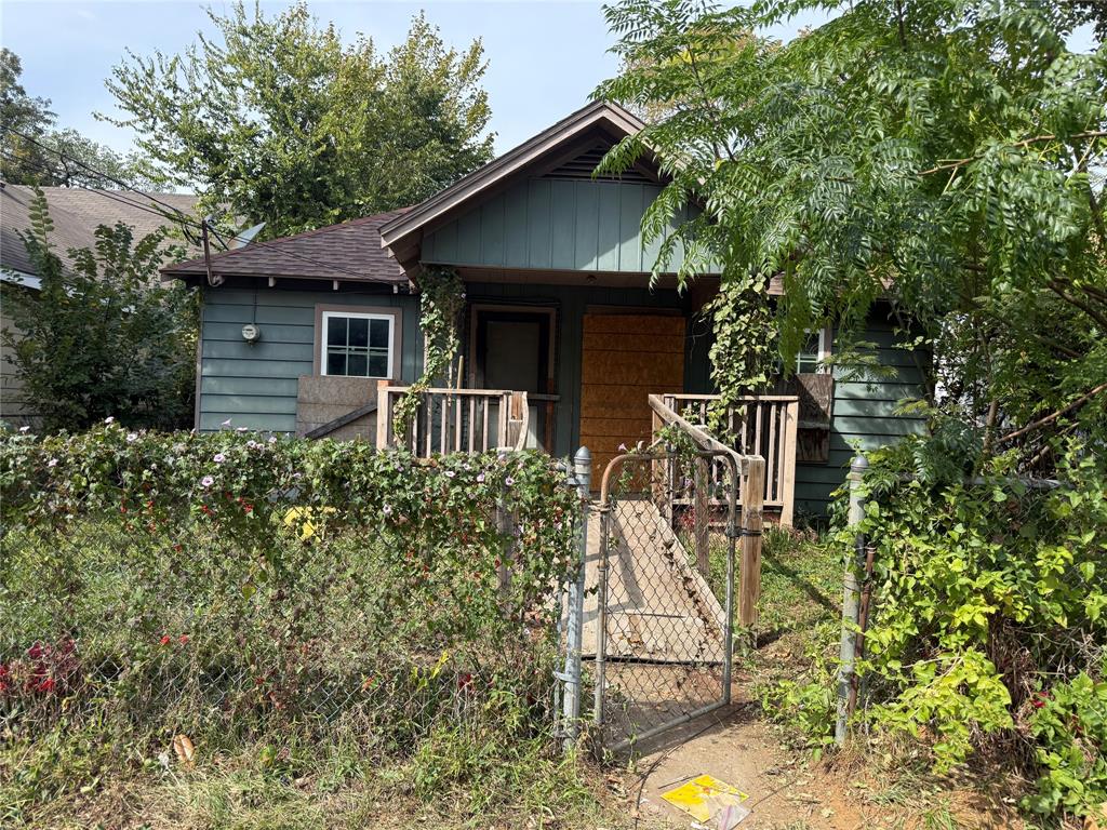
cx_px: 554
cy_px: 415
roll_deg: -2.7
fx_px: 768
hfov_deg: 71.6
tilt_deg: +1.0
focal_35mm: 24
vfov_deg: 56.8
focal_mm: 6.76
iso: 100
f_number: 1.78
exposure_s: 1/2445
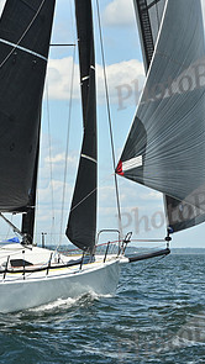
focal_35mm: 165
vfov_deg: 13.0
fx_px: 1594
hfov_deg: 7.4
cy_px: 160
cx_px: 52
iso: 250
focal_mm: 80
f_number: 9
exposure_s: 1/1000
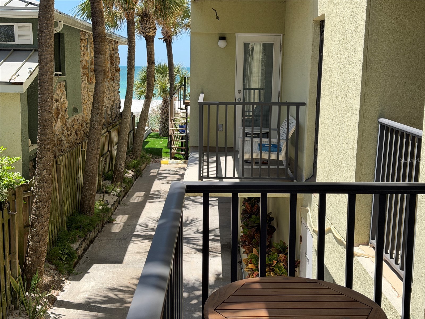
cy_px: 160
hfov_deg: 39.7
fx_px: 589
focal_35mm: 48
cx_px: 212
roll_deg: -1.0
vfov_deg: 30.3
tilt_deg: -8.5
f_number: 1.78
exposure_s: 1/2415
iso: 64
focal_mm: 6.76
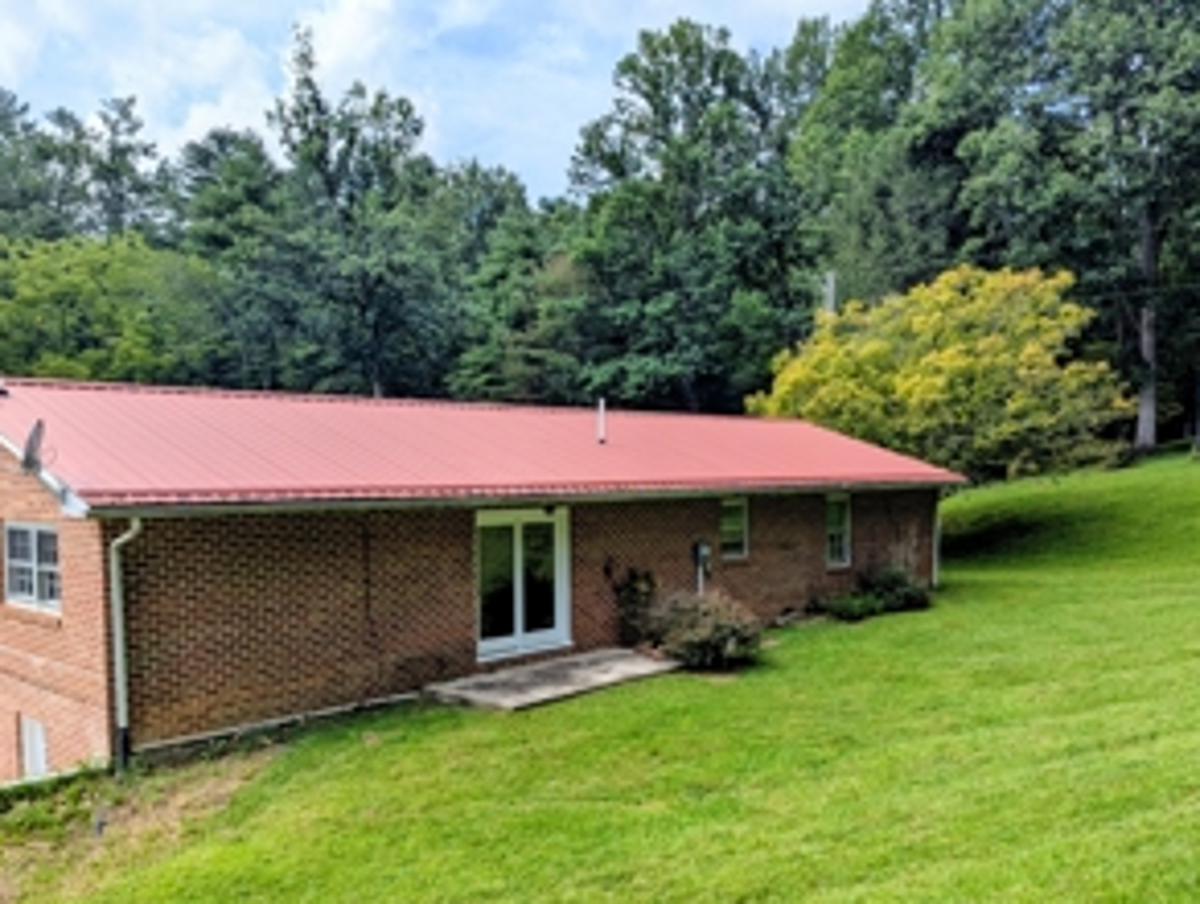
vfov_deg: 46.6
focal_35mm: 30
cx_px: 606
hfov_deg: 59.9
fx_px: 1042
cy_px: 553
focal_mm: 6.81
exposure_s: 1/1068
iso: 24
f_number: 1.85
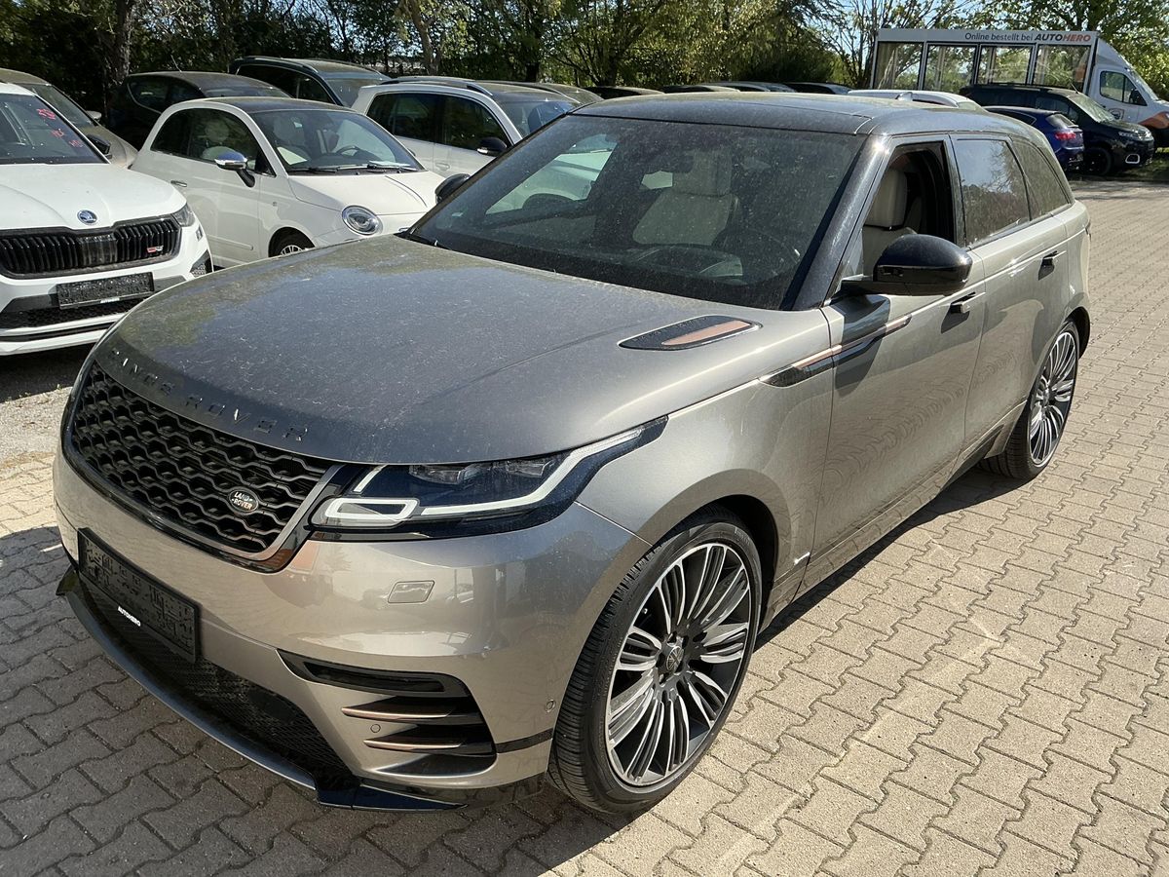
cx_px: 584
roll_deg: +0.2
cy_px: 438
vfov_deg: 49.7
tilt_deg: -16.5
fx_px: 946
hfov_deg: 63.4
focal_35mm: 28
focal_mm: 3
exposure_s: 1/1076
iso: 25
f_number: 1.8
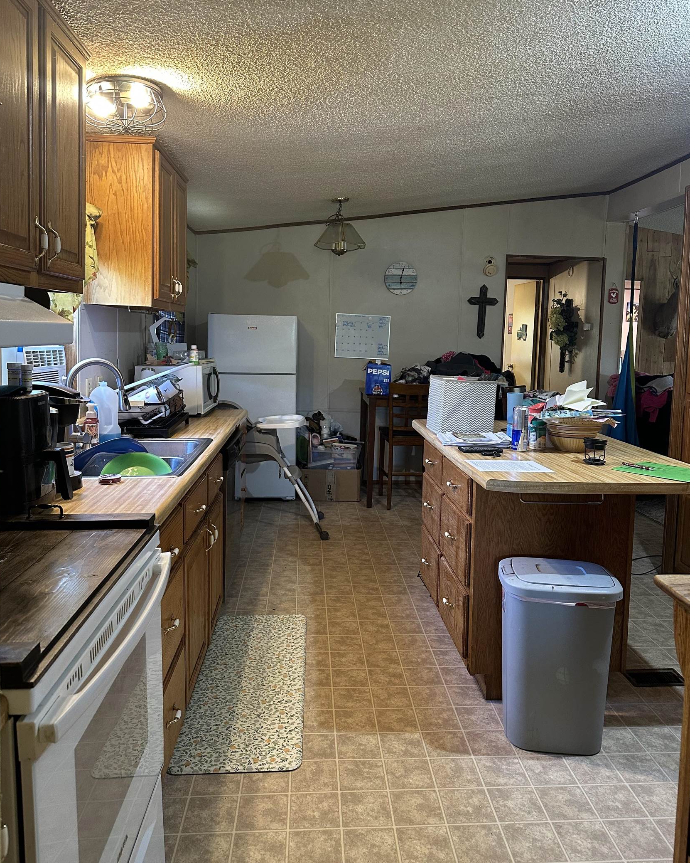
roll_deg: -0.9
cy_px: 385
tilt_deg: -3.2
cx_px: 354
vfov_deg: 65.8
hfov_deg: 54.9
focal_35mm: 26
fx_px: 664
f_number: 1.78
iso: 320
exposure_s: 1/60
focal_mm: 6.86
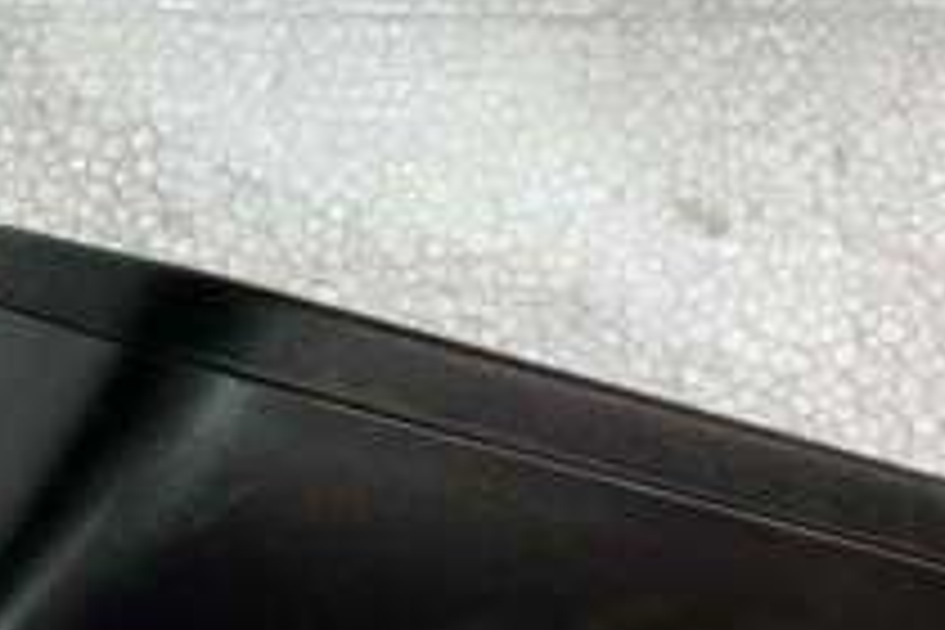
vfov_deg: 14.5
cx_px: -202
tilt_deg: -87.0
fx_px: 2415
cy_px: 700
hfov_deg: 20.6
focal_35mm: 92
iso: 20
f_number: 1.8
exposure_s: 1/100
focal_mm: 3
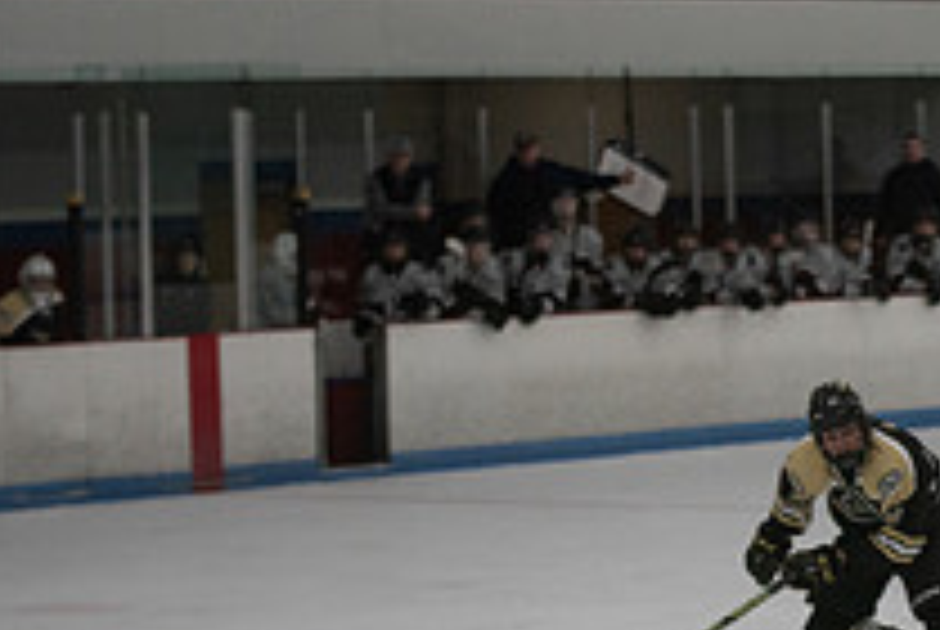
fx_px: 5648
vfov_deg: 6.4
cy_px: 529
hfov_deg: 9.5
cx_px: 922
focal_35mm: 216
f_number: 2.8
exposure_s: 1/1000
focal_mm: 78
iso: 1000
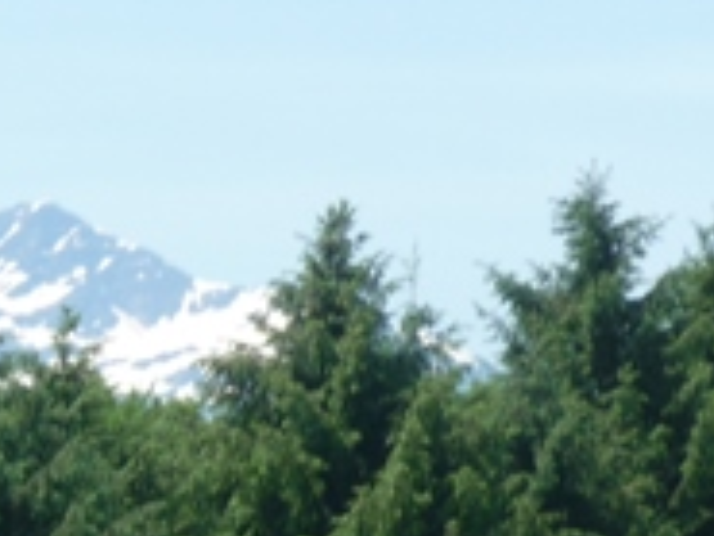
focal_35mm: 790
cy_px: 652
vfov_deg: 1.9
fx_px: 16305
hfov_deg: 2.5
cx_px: -259
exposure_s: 1/400
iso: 100
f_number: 4.9
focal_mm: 39.2
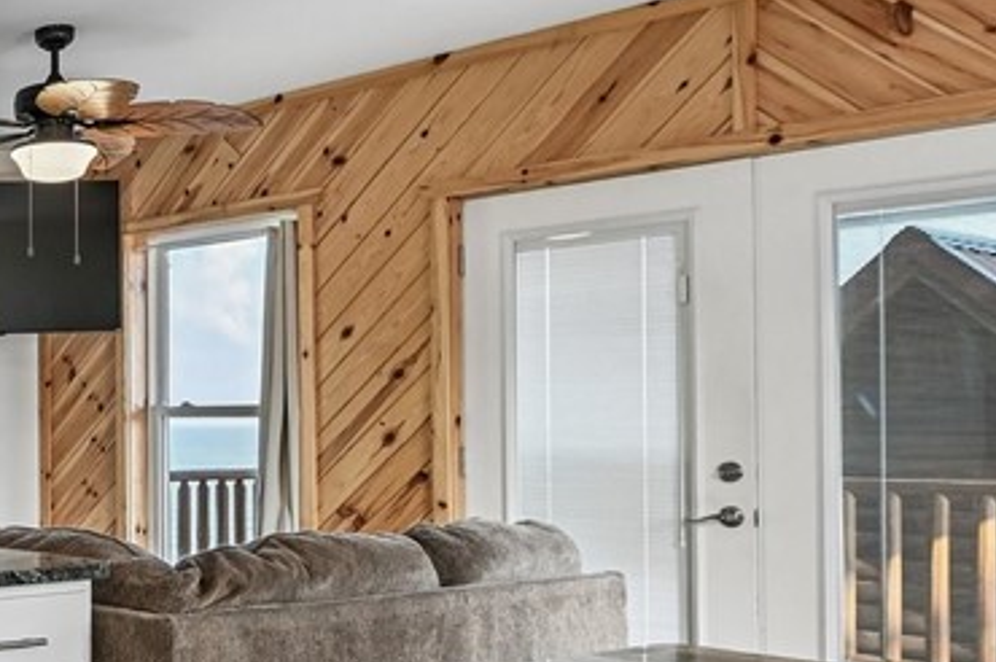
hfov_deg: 30.4
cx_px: -377
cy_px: 402
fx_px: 1299
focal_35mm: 47
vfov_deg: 28.5
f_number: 6.3
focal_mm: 16
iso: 1000
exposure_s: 1/400
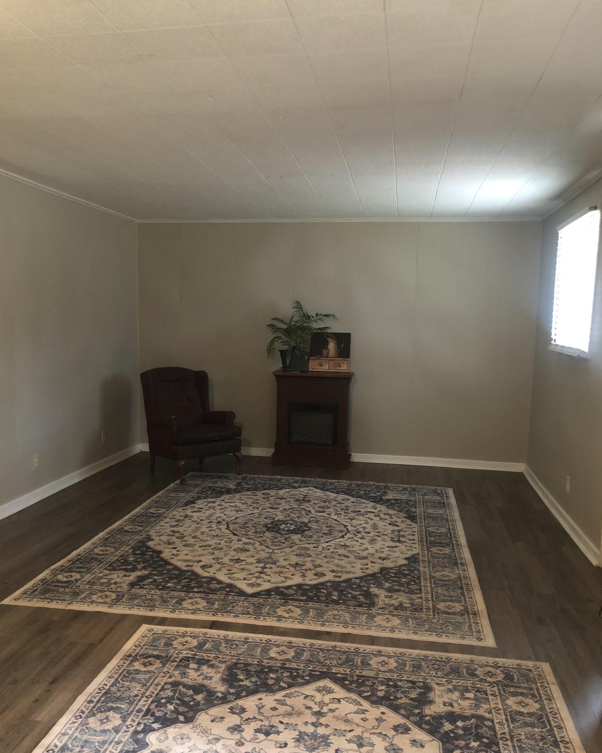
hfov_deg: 48.5
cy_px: 410
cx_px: 296
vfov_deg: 58.7
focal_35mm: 30
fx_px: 668
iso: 80
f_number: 1.8
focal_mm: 3.99
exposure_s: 1/4
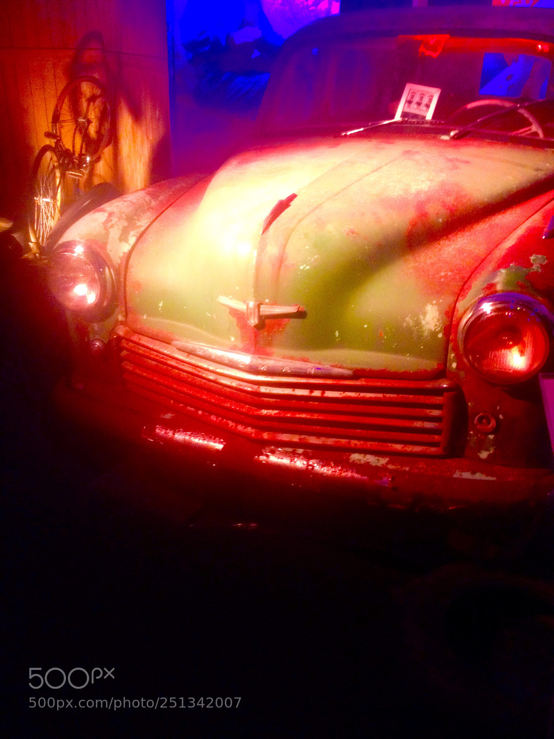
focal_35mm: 35
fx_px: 747
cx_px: 277
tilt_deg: -26.9
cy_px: 370
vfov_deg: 52.6
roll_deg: +0.4
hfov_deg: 40.7
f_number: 2.4
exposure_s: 1/20
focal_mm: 4.28
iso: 250
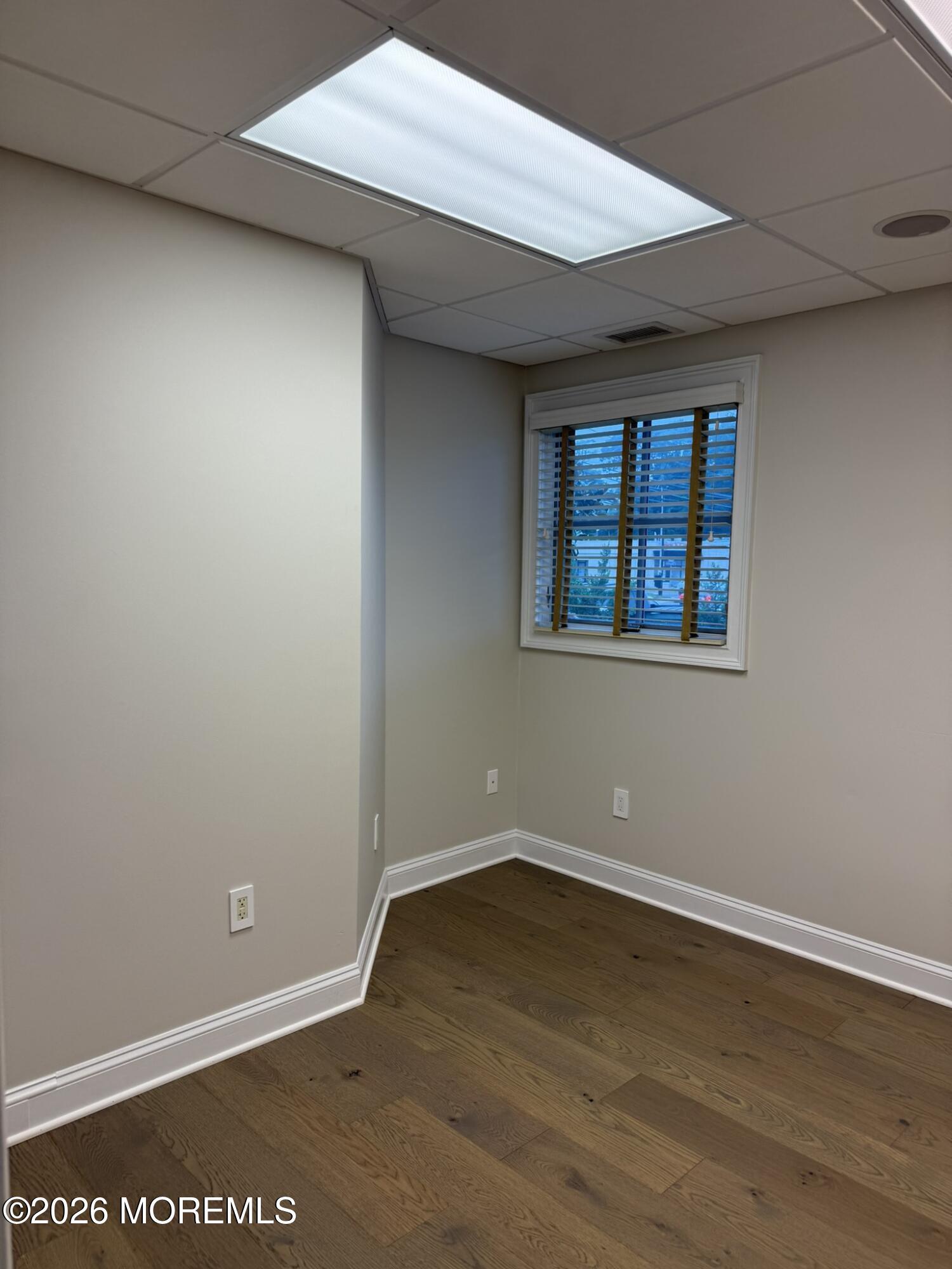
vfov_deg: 71.6
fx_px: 880
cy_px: 634
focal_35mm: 24
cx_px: 476
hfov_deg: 56.8
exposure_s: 1/142
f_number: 1.78
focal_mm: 6.76
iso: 64
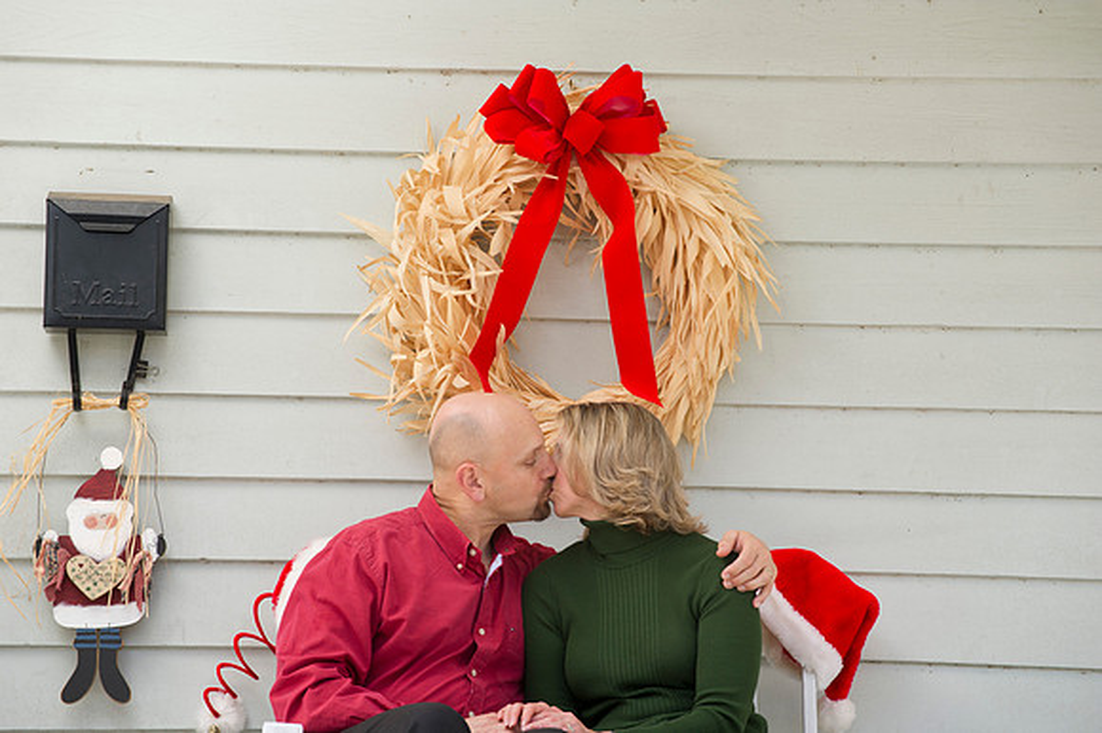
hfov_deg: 10.3
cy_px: 366
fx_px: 6118
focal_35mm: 200
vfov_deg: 6.9
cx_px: 551
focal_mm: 200
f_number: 5.6
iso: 200
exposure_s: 1/100
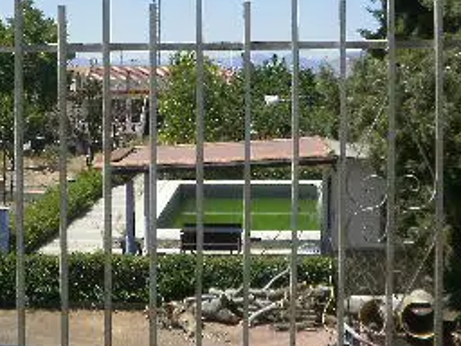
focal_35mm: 65
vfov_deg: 22.4
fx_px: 866
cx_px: 86
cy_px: 99
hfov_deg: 29.1
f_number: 7.8
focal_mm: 4.65
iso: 100
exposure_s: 1/250
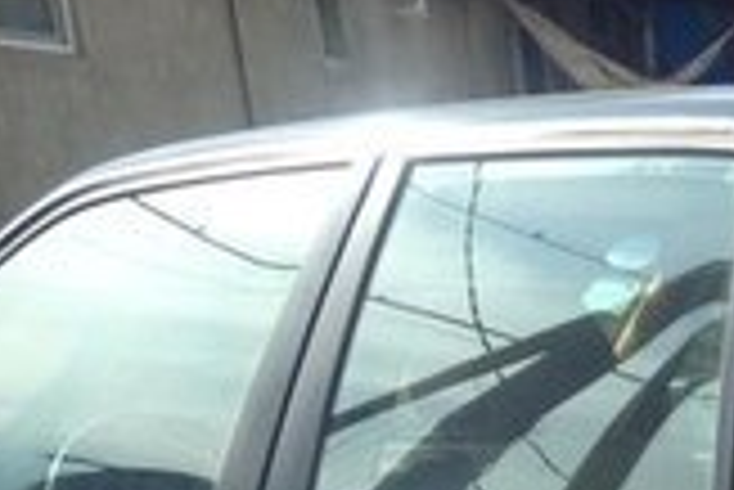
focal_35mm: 139
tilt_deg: -14.0
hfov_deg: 13.7
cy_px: 987
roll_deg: +3.9
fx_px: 2837
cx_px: 1162
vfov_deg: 9.3
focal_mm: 4.12
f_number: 2.4
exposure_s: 1/723
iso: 50
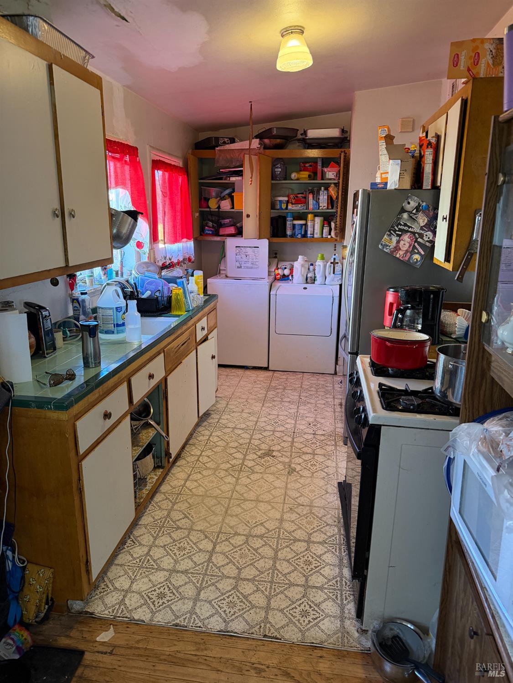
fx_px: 474
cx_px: 256
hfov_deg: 56.8
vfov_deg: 71.6
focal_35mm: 24
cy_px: 342
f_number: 1.78
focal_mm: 6.76
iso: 320
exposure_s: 1/60
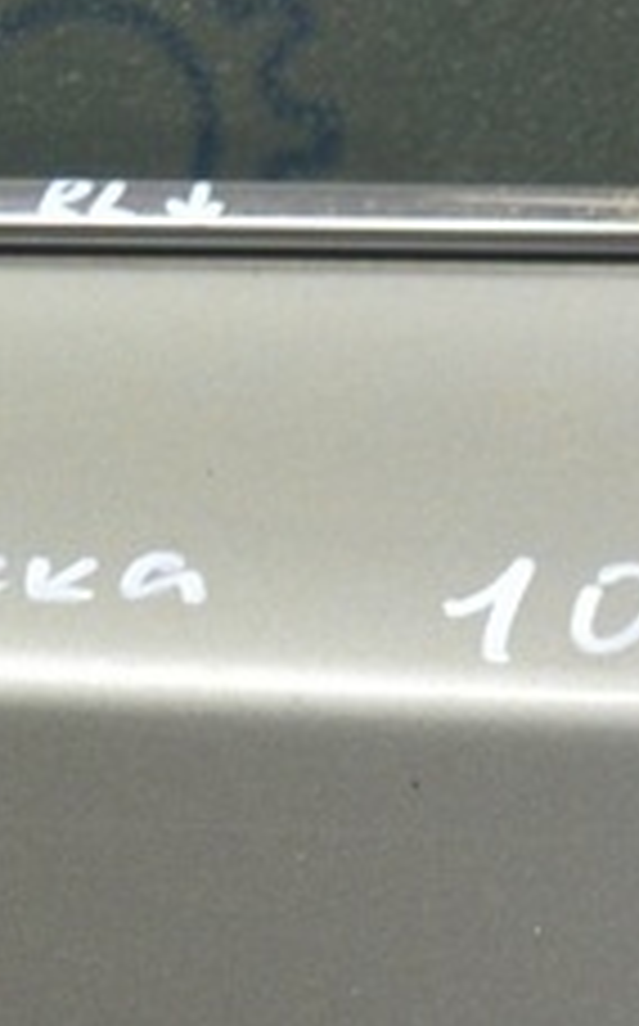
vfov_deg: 7.9
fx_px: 7291
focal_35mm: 261
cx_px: 495
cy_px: 1379
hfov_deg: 5.0
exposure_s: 1/20
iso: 400
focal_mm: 38
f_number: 5.6
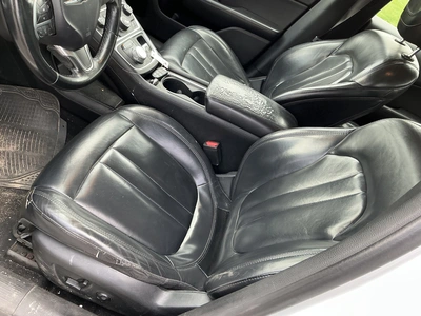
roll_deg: -35.3
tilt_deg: -39.4
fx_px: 341
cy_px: 158
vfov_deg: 49.7
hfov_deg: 63.4
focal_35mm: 28
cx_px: 210
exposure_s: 1/60
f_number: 1.8
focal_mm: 3
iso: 100
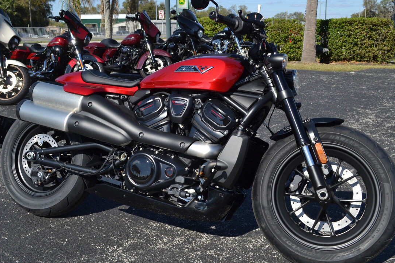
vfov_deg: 33.4
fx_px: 439
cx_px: 192
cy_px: 127
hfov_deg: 48.5
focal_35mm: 40
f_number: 8
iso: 100
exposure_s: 1/250
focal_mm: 24
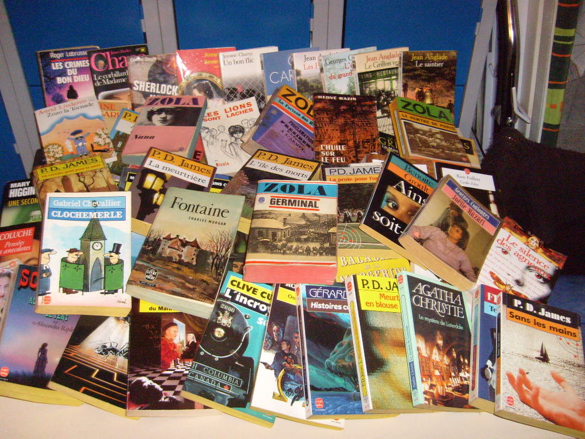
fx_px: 591
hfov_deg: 52.6
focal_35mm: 35
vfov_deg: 40.7
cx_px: 292
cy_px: 220
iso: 400
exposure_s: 1/45
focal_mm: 5.8
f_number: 2.8
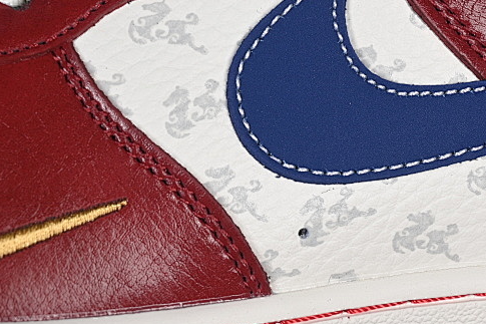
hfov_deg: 12.3
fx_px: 2254
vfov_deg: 8.2
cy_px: 152
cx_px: 329
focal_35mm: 167
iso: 160
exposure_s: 1/80
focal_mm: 50
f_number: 7.1
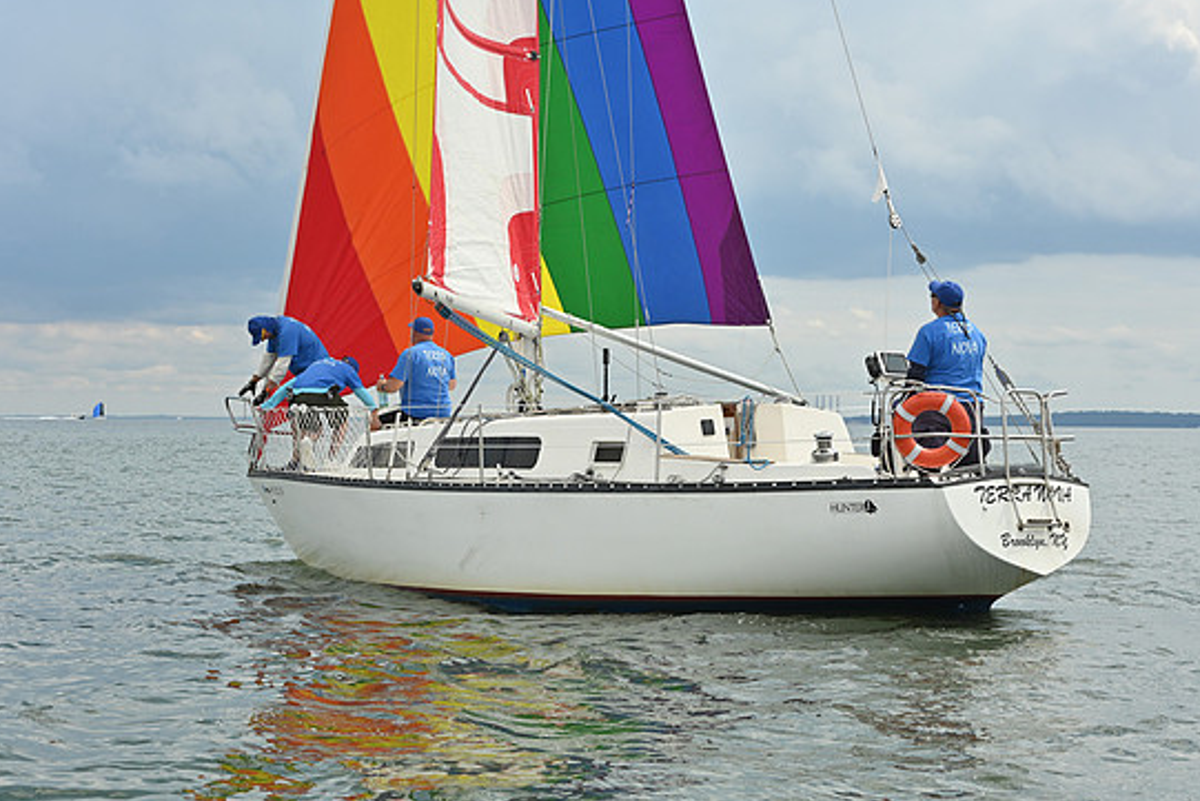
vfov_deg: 18.2
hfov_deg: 27.0
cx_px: 590
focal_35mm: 75
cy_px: 420
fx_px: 2501
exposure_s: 1/1250
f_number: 7.1
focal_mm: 70
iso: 320
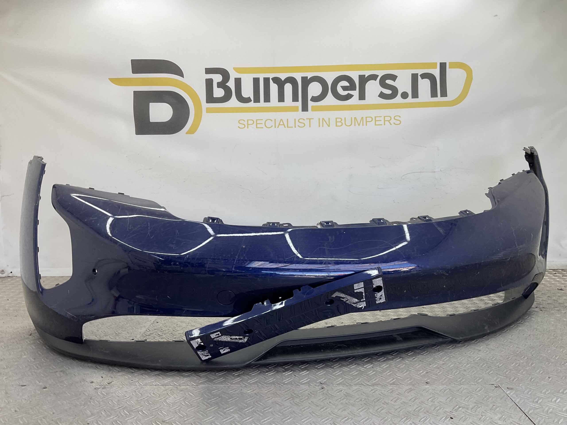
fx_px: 475
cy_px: 212
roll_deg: +0.3
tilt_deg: -4.6
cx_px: 284
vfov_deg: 48.2
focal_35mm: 29
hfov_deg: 61.7
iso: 16
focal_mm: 3
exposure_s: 1/120
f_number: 1.8
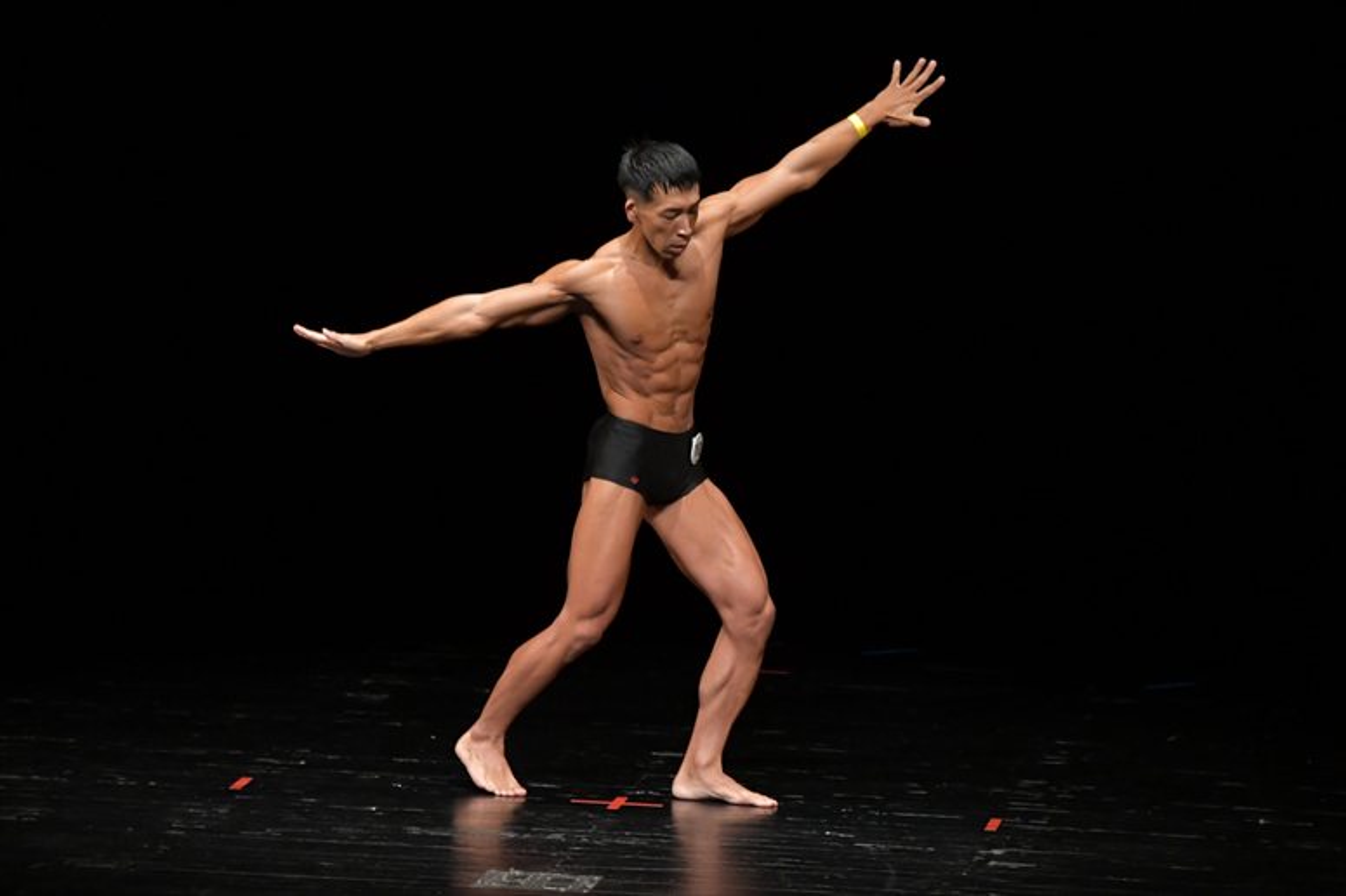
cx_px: 673
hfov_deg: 7.6
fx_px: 10090
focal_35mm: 270
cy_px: 448
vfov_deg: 5.1
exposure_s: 1/400
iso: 3200
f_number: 5.6
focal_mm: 180
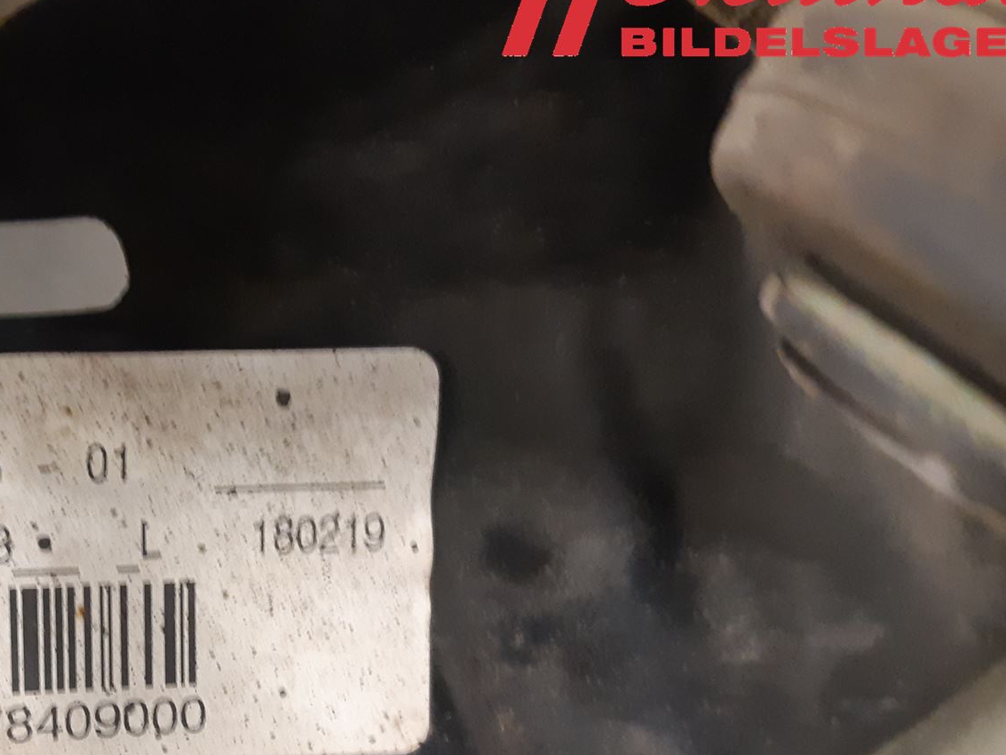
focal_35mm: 47
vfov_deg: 30.2
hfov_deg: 38.2
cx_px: 138
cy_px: 588
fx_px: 1366
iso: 320
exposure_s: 1/25
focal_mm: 3.93
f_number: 1.7
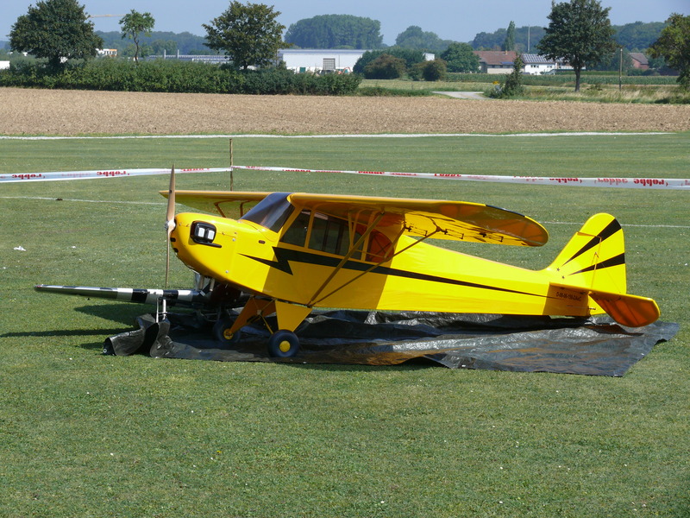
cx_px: 345
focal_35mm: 105
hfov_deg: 18.7
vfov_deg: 14.1
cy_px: 259
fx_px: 2093
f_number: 5.6
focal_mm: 22.1
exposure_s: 1/400
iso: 100
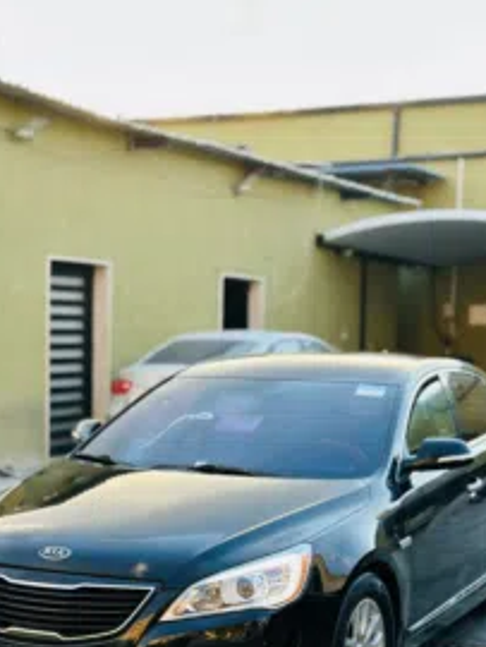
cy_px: 429
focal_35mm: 71
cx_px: 239
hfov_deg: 20.8
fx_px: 1327
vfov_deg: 27.2
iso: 80
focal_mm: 6.86
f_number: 1.78
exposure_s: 1/412
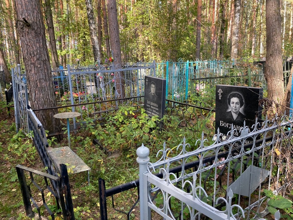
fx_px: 220
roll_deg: +2.5
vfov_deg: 53.1
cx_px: 146
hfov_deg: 67.3
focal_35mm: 26
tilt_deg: -7.9
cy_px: 110
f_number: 1.8
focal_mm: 4.25
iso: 50
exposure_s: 1/121
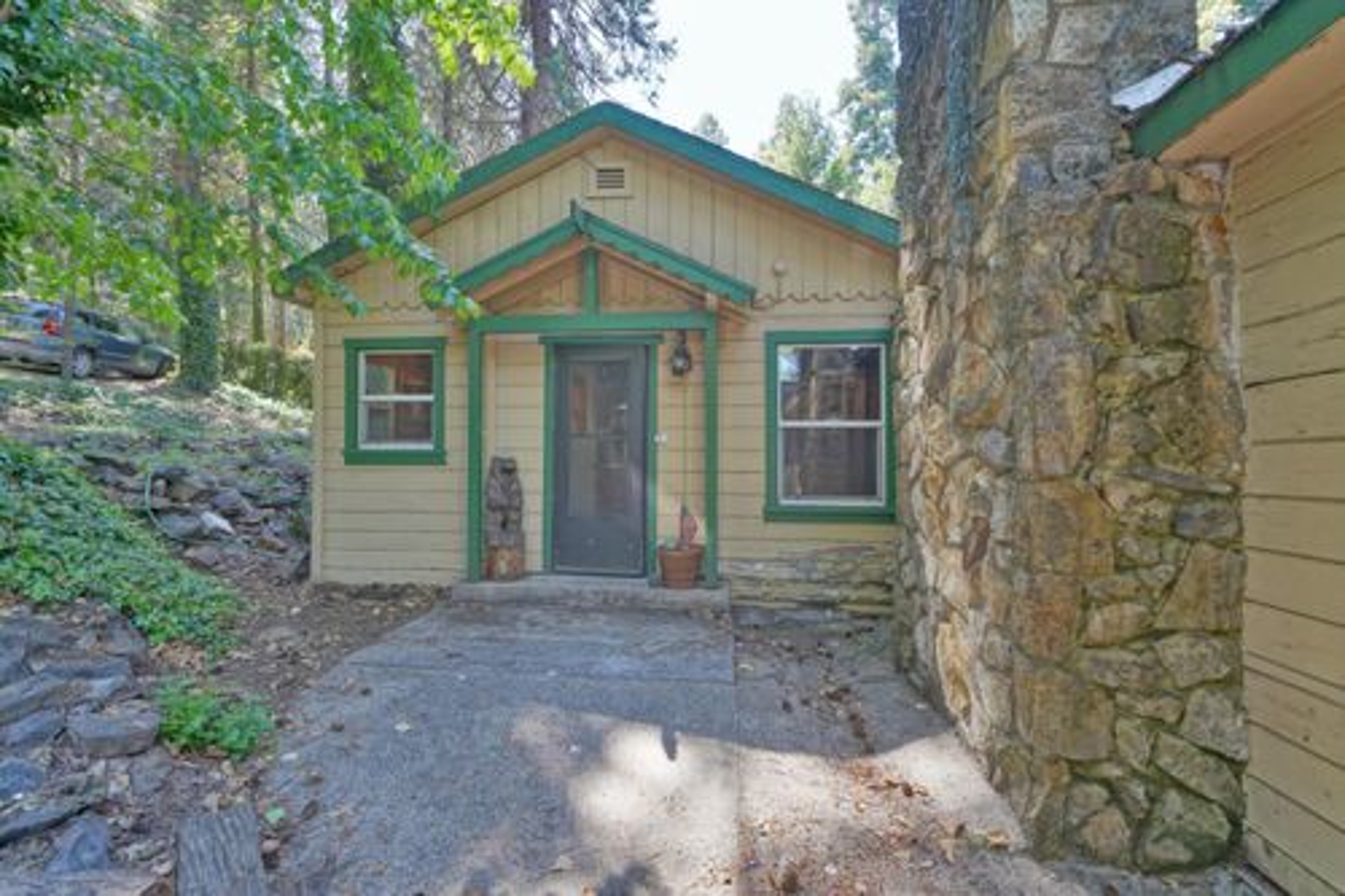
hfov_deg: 100.4
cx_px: 672
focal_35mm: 15
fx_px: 560
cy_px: 448
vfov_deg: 77.3
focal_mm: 15
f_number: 7.1
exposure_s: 1/6
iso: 100
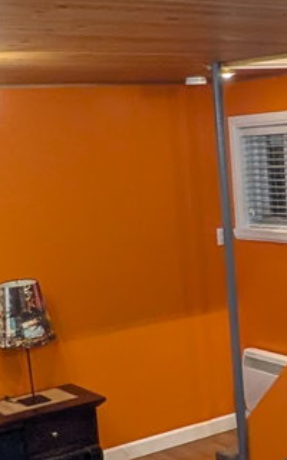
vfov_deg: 29.5
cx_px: 271
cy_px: 323
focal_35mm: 69
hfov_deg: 18.5
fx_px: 864
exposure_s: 1/26.1
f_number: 2.2
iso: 38
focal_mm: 1.54
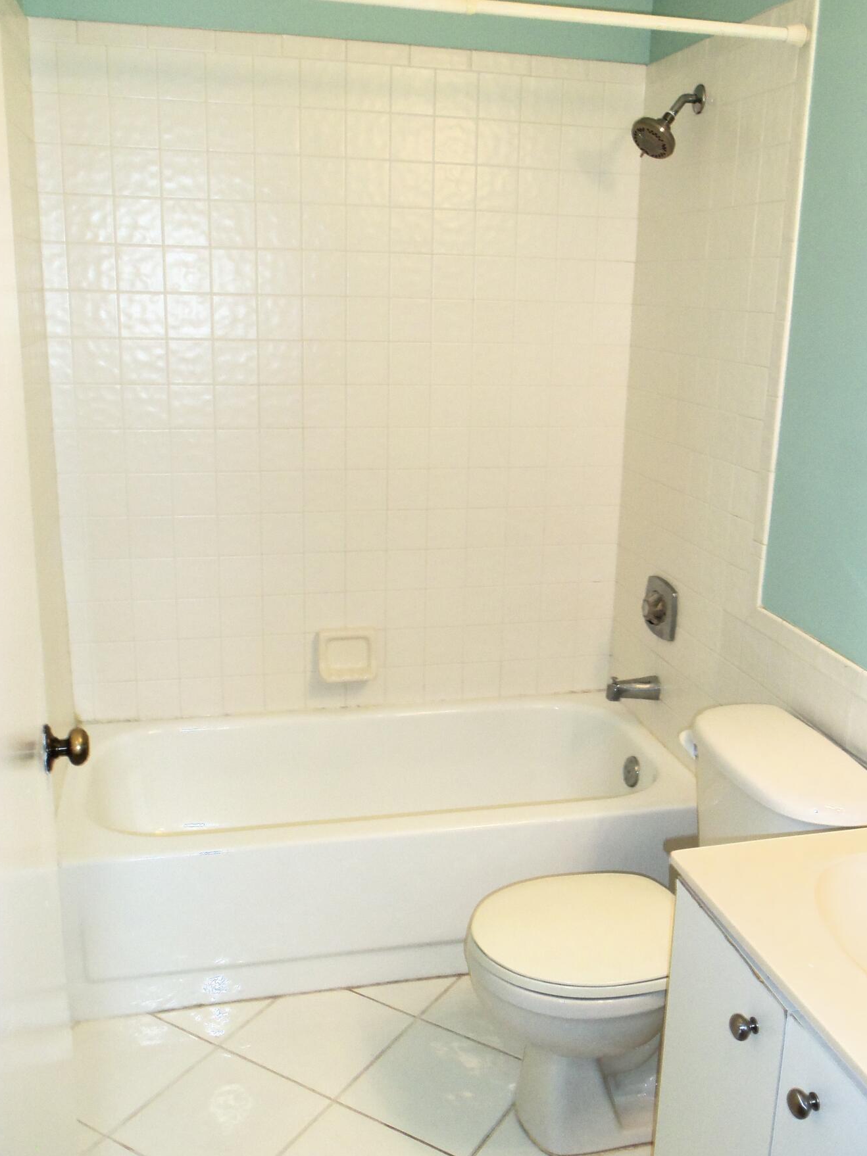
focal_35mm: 33
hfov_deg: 42.9
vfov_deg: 55.4
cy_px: 583
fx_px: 1102
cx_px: 476
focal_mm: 5.2
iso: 100
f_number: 3.4
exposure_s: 1/30
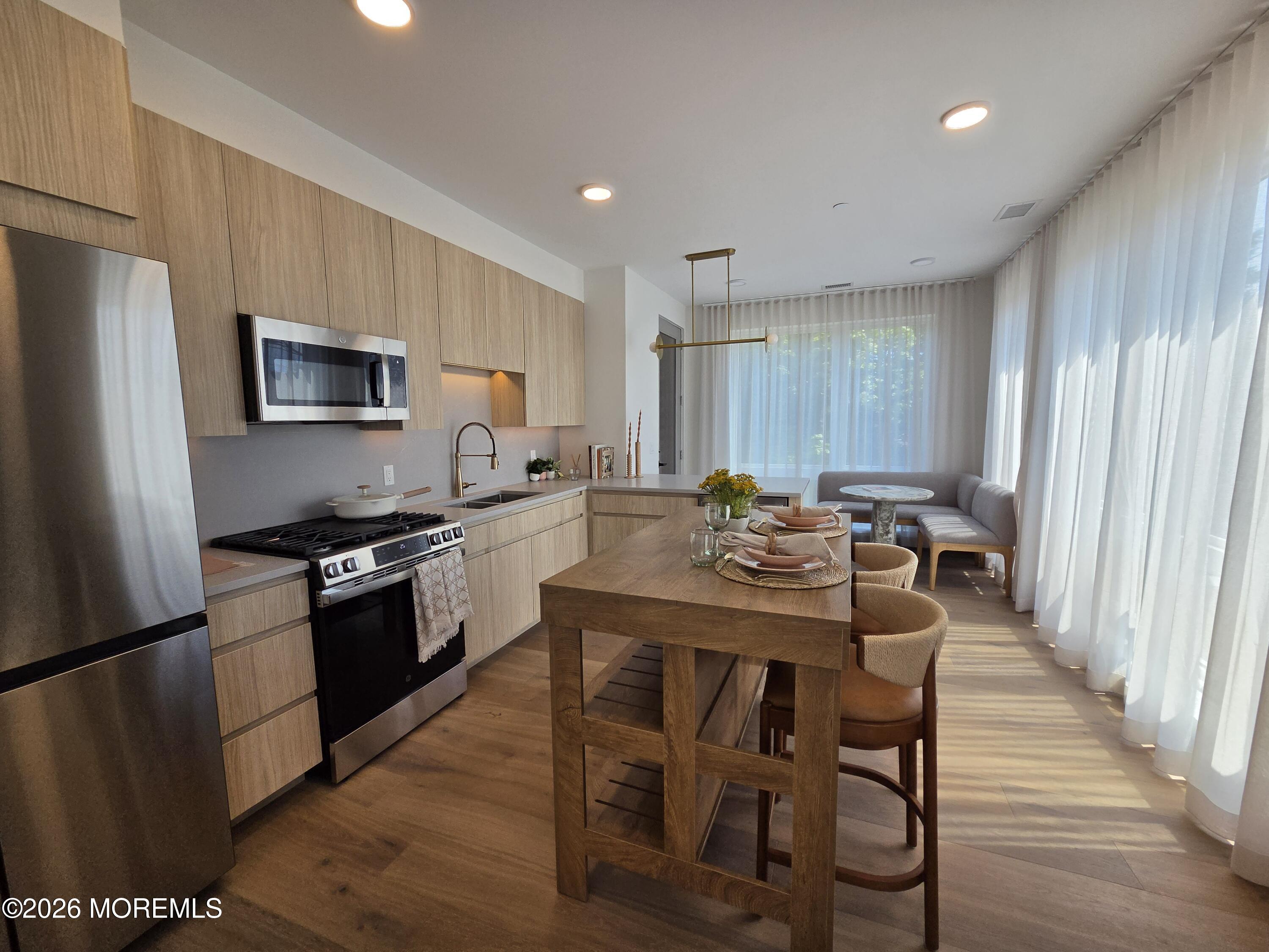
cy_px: 476
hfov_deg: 106.2
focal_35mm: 13
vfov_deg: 89.9
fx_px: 477
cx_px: 634
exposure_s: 1/722
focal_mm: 2.2
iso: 100
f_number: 2.2
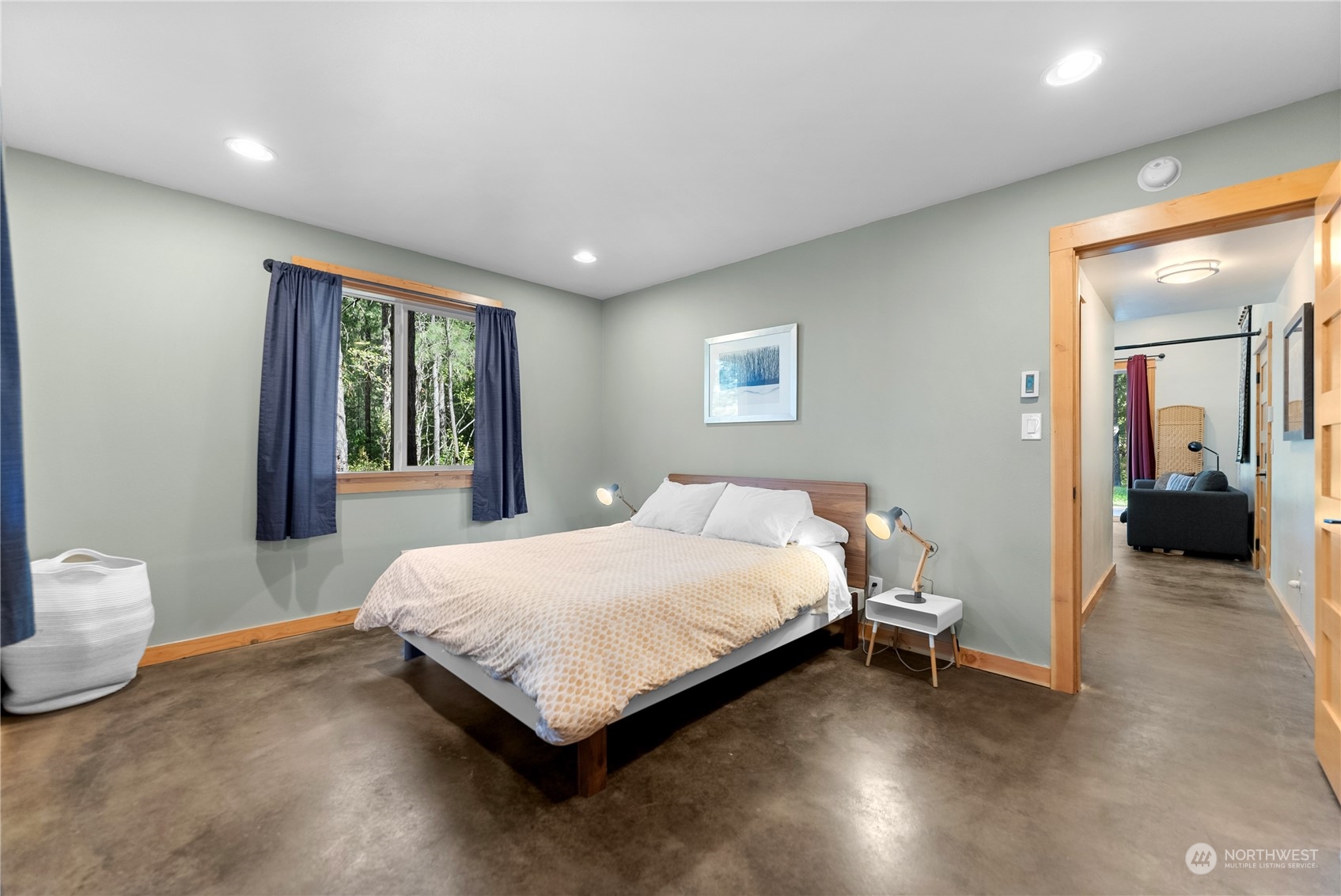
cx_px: 670
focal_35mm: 14
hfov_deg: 104.2
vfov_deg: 81.3
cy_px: 448
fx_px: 522
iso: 400
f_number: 2.8
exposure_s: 1/15
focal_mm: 14
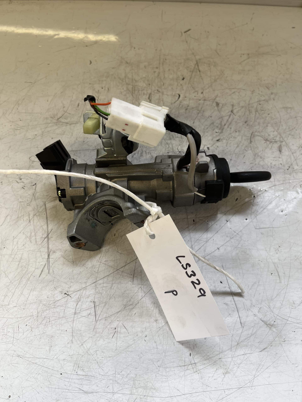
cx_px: 151
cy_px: 201
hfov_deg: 53.1
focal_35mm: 26
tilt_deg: -63.5
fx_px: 302
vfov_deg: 67.3
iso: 50
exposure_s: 1/100
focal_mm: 5.1
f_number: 1.6
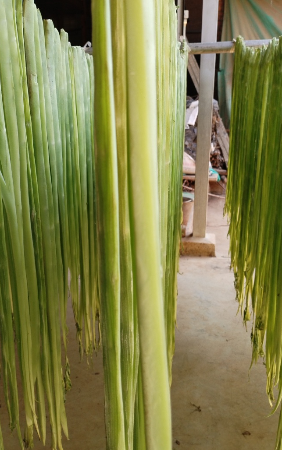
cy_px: 220
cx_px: 130
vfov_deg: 79.6
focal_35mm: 22
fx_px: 270
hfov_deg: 55.0
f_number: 1.8
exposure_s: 1/100
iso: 100
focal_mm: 1.64
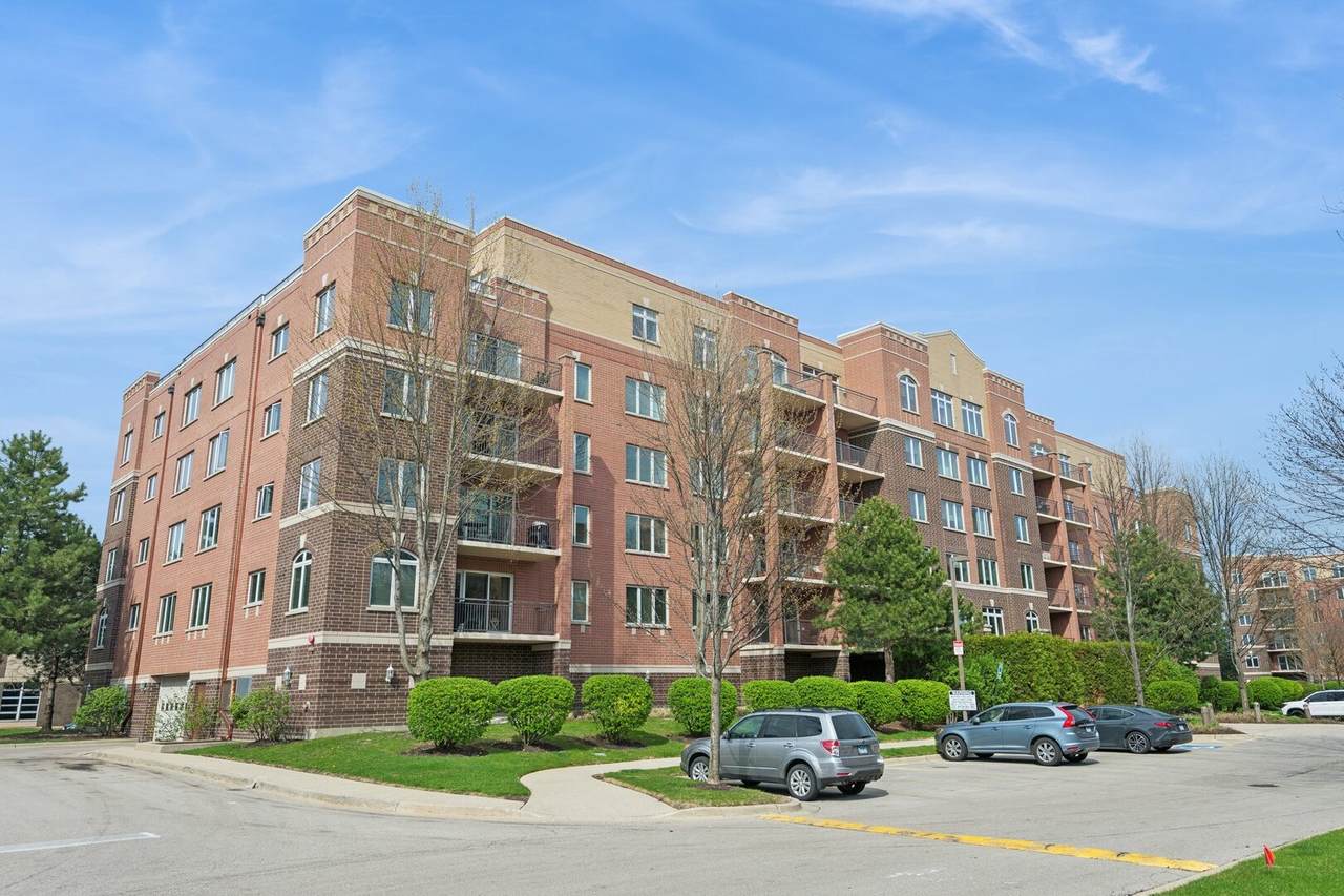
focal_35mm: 24
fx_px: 896
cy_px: 448
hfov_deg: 73.8
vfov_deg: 53.1
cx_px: 672
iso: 125
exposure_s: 1/400
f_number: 8
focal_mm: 24
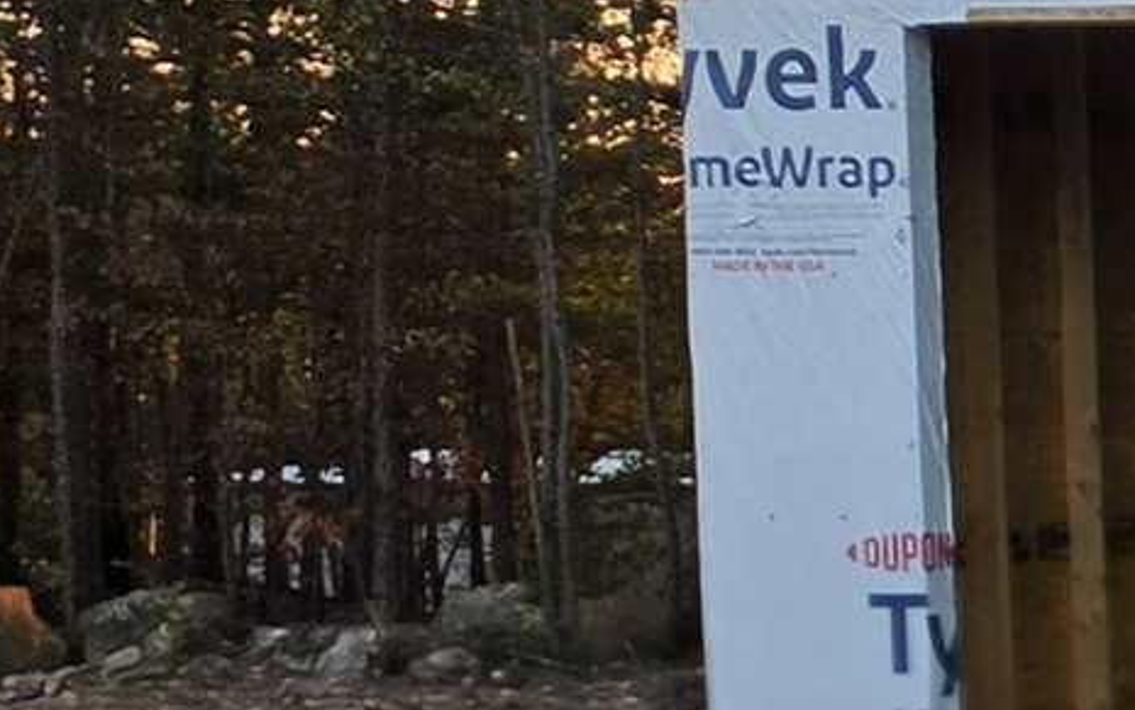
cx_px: 3097
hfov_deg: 12.9
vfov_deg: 14.4
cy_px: 444
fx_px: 2816
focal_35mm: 91
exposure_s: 1/120
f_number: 1.9
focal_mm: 2.2
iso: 16
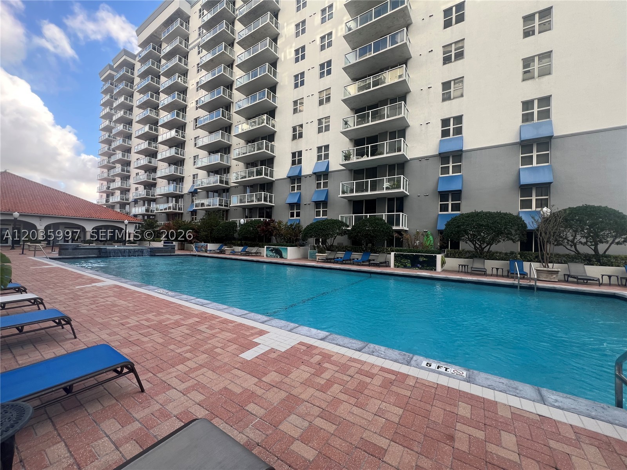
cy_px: 235
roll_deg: -1.5
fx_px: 235
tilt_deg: +1.2
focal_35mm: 13
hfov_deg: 106.2
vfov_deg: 89.9
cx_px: 314
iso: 32
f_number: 1.8
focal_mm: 1.57
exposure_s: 1/208
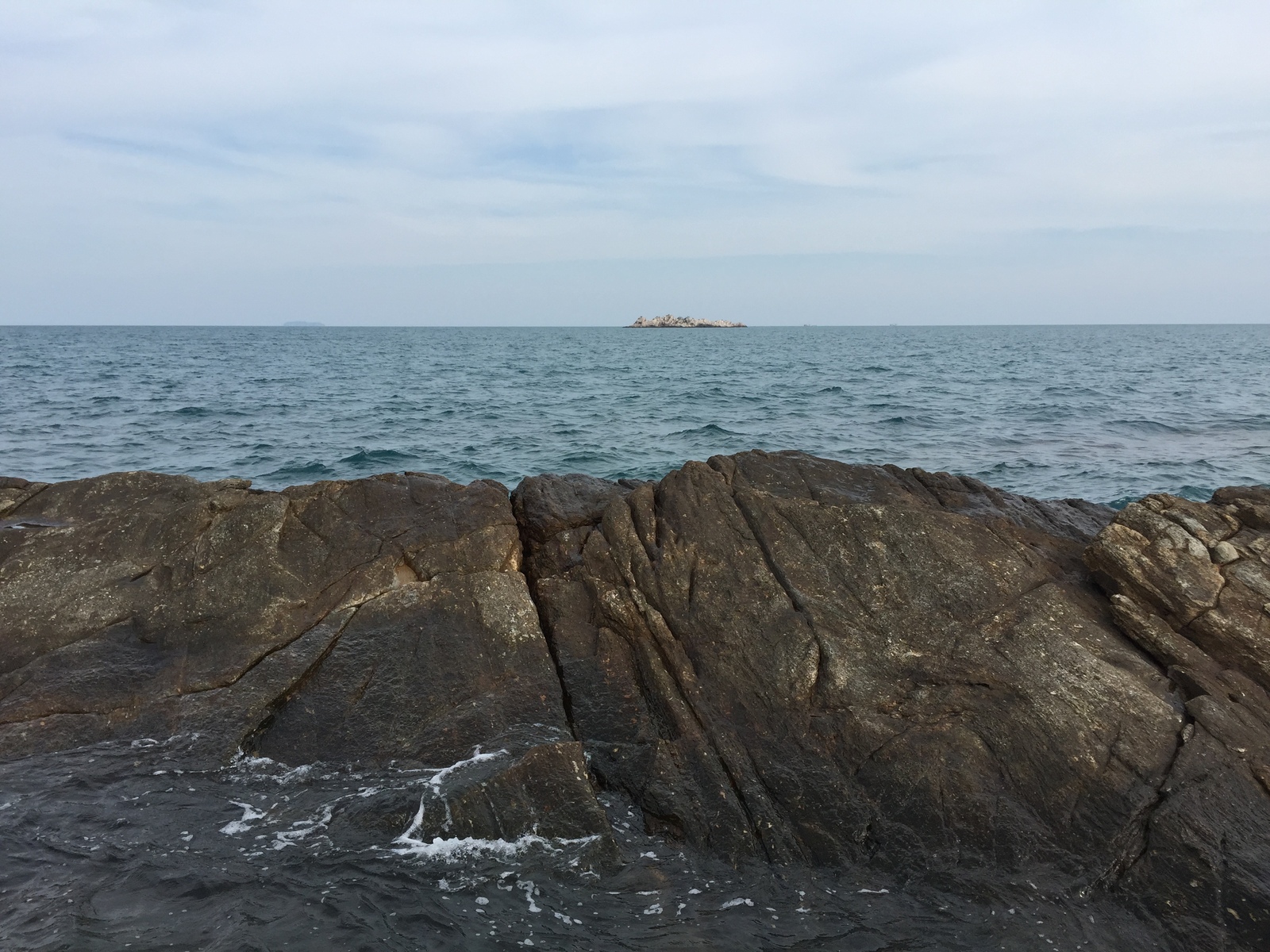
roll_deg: -0.6
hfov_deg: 61.7
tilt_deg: -7.6
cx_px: 635
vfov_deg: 48.2
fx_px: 1064
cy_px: 476
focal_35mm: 29
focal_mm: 4.15
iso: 32
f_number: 2.2
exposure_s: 1/1799
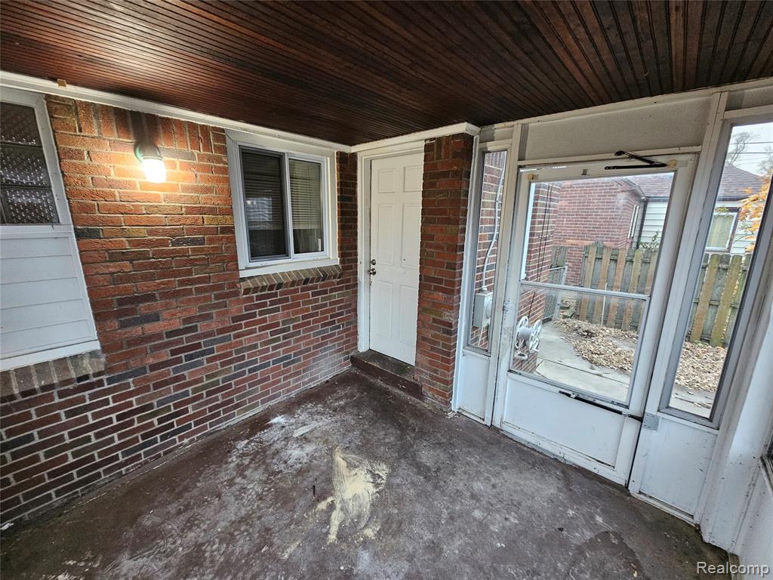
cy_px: 290
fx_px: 290
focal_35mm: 13
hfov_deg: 106.2
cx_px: 386
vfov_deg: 89.9
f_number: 2.2
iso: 500
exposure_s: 1/30
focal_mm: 2.2
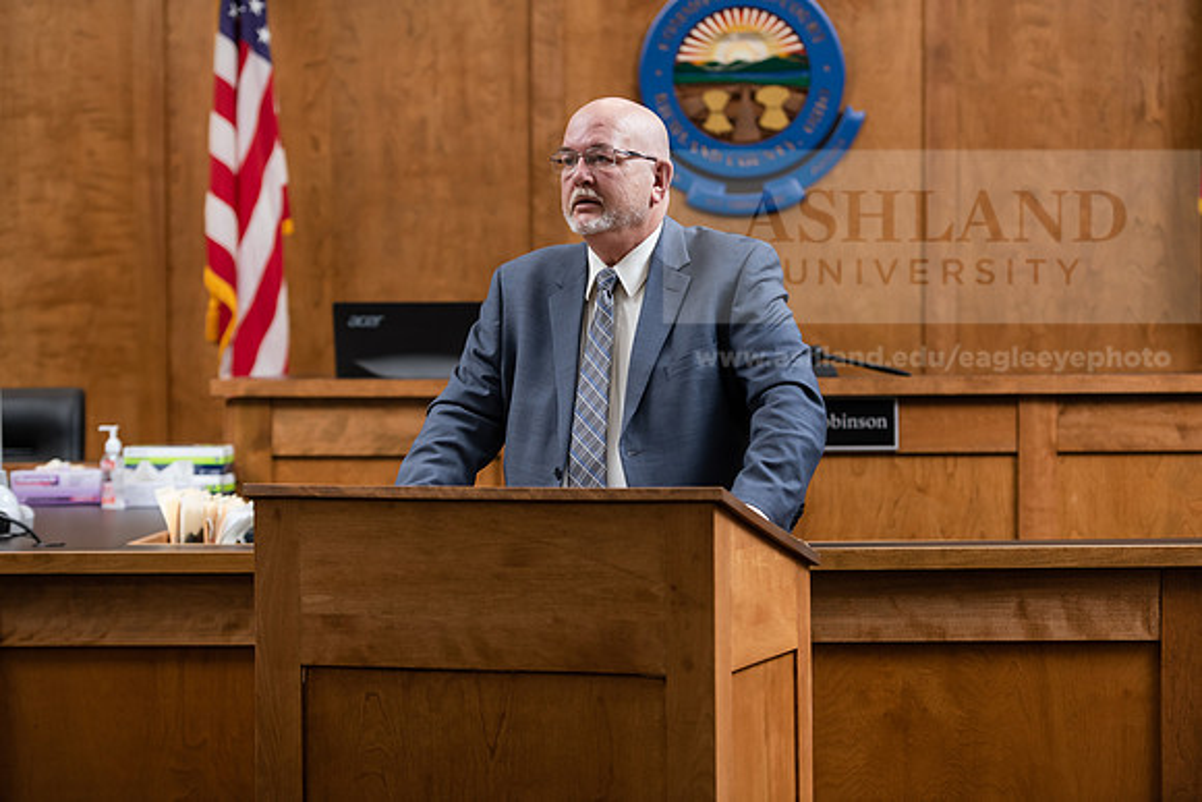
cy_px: 401
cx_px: 601
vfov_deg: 13.4
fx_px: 3406
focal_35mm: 102
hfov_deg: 20.0
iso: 800
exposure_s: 1/200
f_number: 3.5
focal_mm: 102
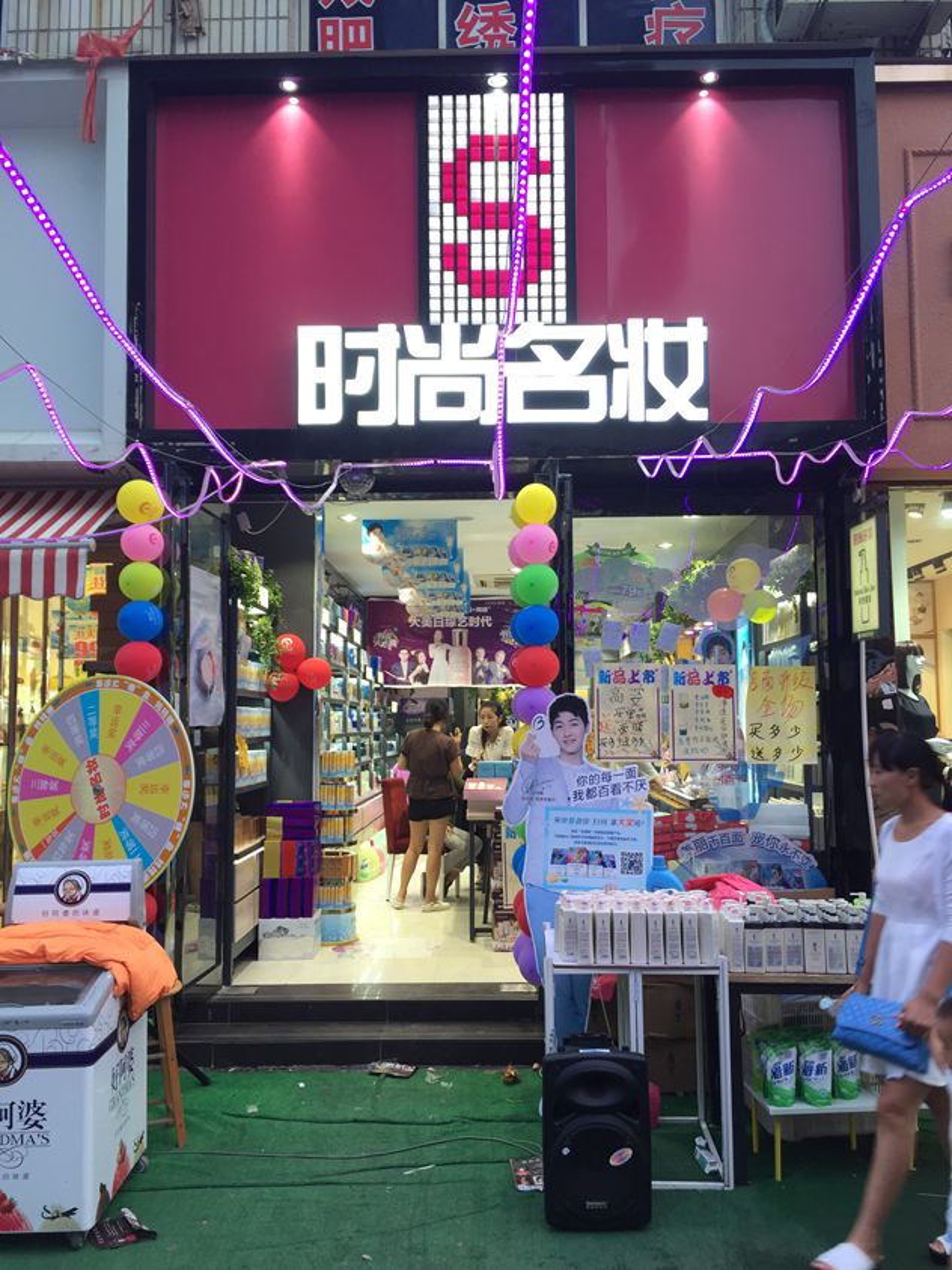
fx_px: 1064
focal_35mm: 29
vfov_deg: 61.7
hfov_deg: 48.2
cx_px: 476
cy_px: 635
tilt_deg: +5.8
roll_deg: +0.6
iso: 40
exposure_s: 1/33
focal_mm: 4.15
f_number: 2.2
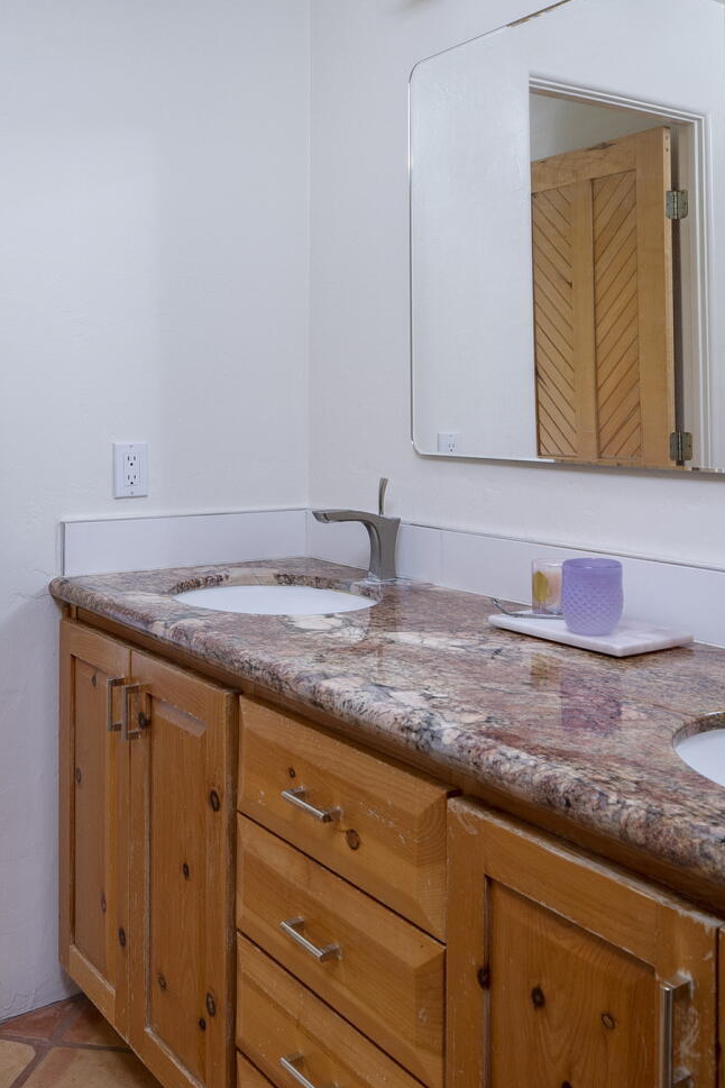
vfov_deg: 56.6
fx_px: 997
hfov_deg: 40.0
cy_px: 415
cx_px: 351
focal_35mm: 33
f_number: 7.1
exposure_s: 1/13
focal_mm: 16
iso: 200
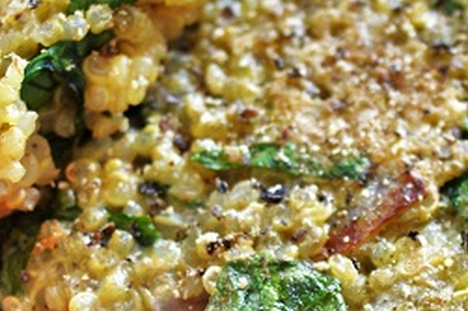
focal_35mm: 140
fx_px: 1819
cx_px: 274
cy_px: 284
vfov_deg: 9.7
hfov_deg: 14.7
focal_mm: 24
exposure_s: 1/15
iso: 400
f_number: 4
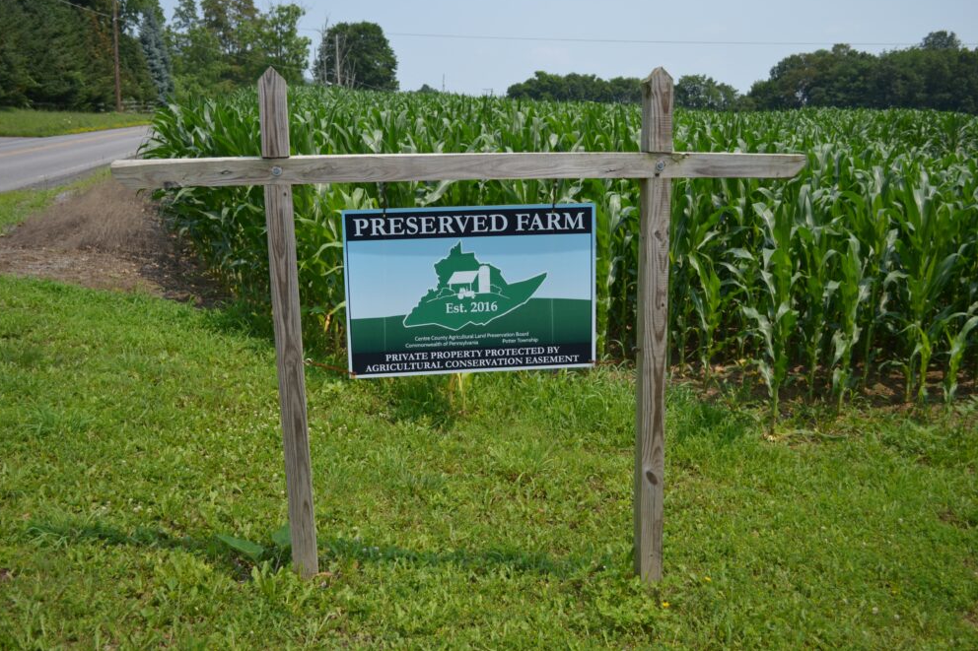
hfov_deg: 55.8
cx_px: 490
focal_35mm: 34
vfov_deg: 38.9
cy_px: 319
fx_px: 923
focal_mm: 22
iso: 200
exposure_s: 1/2000
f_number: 4
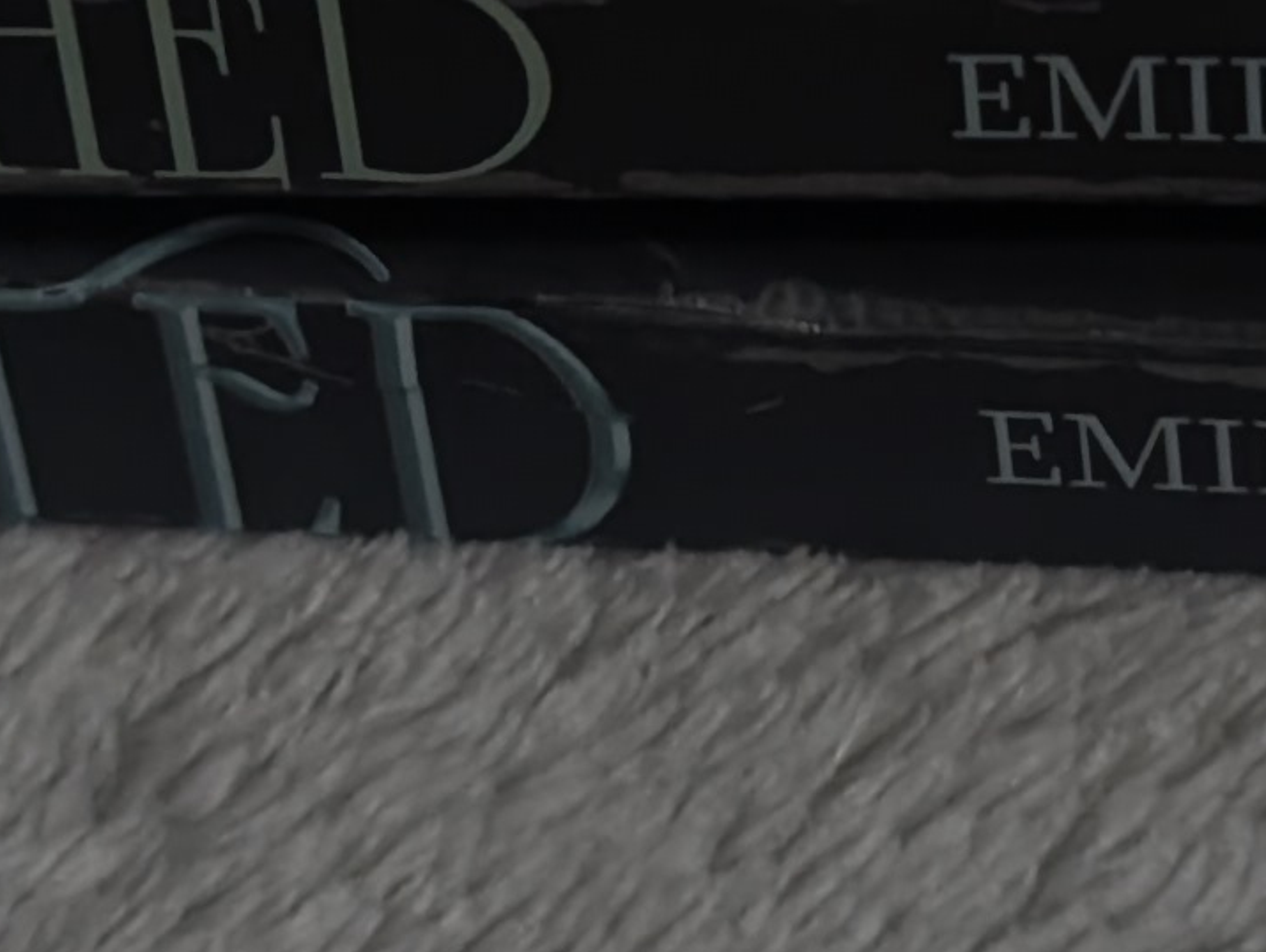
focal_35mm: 137
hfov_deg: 14.3
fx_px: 5016
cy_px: -198
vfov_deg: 10.7
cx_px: 1015
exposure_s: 1/60
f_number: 1.68
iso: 631
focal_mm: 6.9
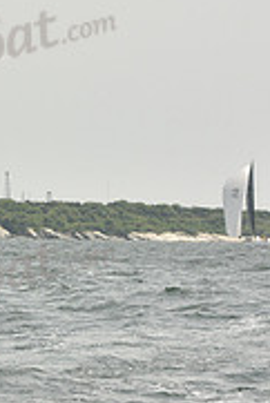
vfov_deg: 9.2
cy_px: 202
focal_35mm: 224
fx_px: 2515
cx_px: -312
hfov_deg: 6.0
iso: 400
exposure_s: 1/1600
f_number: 9
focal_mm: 70
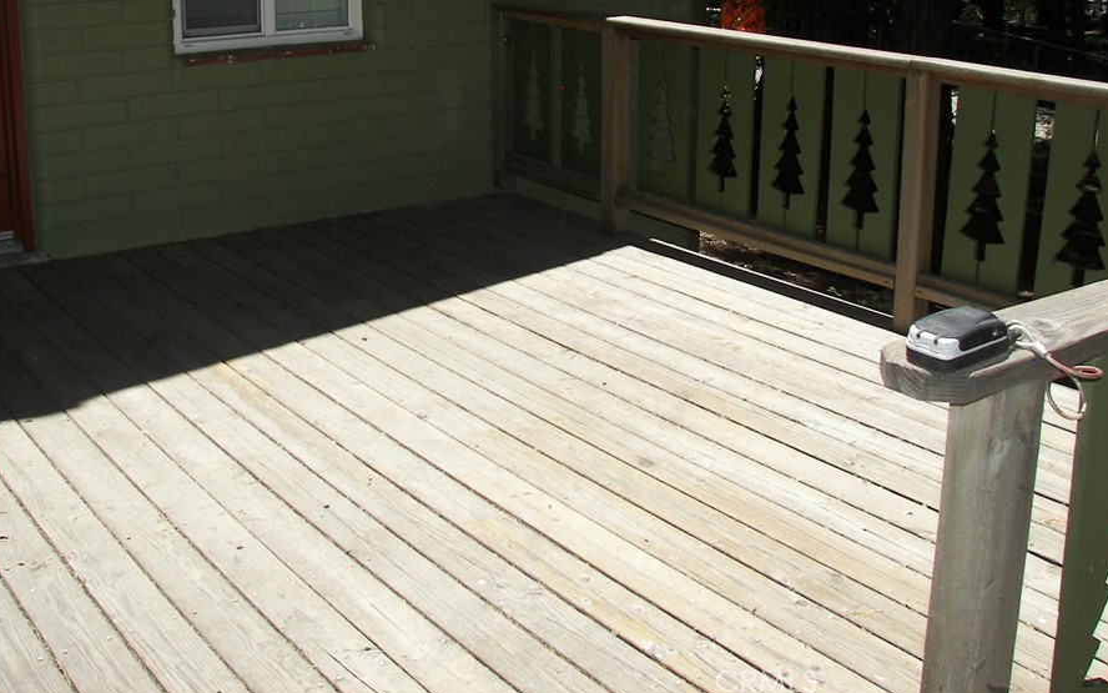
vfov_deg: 29.0
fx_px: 1329
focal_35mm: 44
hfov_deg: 45.2
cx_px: 487
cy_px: 220
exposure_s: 1/640
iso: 50
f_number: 2.8
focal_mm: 6
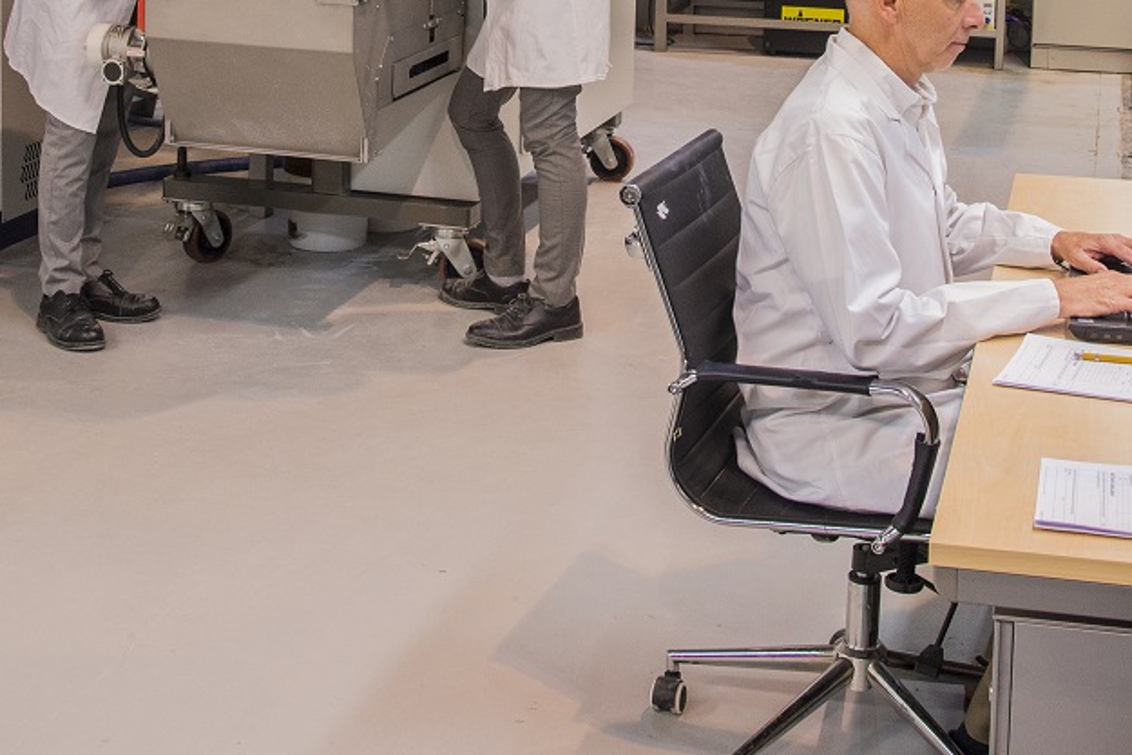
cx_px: 569
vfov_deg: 19.8
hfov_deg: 31.0
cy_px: -118
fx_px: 2044
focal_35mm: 65
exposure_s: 1/30
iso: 1000
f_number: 7.1
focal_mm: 27
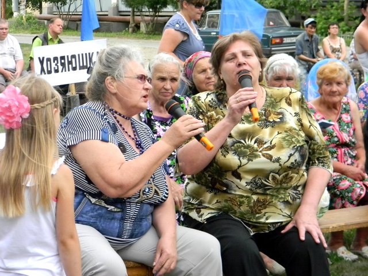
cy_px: 138
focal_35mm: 105
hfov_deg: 18.7
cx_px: 184
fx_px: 1116
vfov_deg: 14.1
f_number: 4.7
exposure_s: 1/59.6
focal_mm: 19
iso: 99
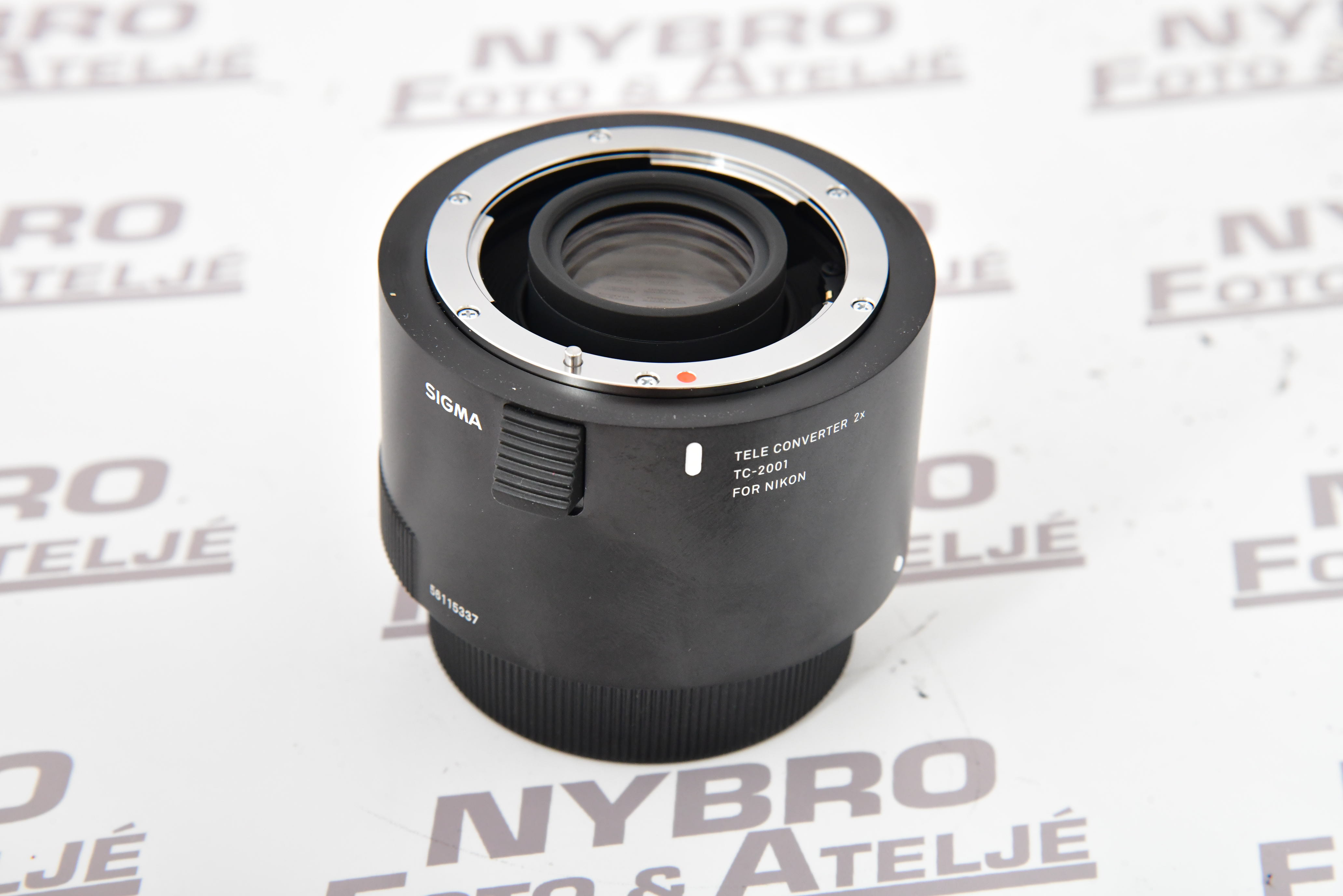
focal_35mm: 120
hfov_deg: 17.1
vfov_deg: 11.4
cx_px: 672
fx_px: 4476
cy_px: 448
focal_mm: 120
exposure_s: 1/200
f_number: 11
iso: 2500
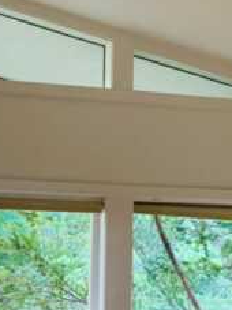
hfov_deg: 16.6
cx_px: 25
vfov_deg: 21.8
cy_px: 277
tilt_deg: +0.1
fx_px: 787
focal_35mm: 88
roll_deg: -1.3
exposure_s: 1/60
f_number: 1.8
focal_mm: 4.25
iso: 250
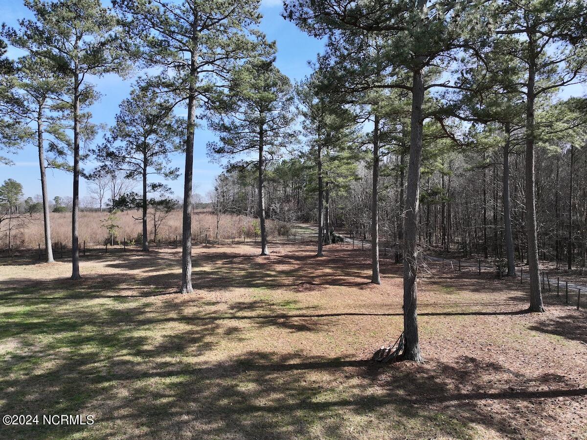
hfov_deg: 71.6
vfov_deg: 56.8
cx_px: 294
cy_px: 220
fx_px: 407
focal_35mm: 24
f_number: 2.8
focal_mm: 12.29
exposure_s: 1/120
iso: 170
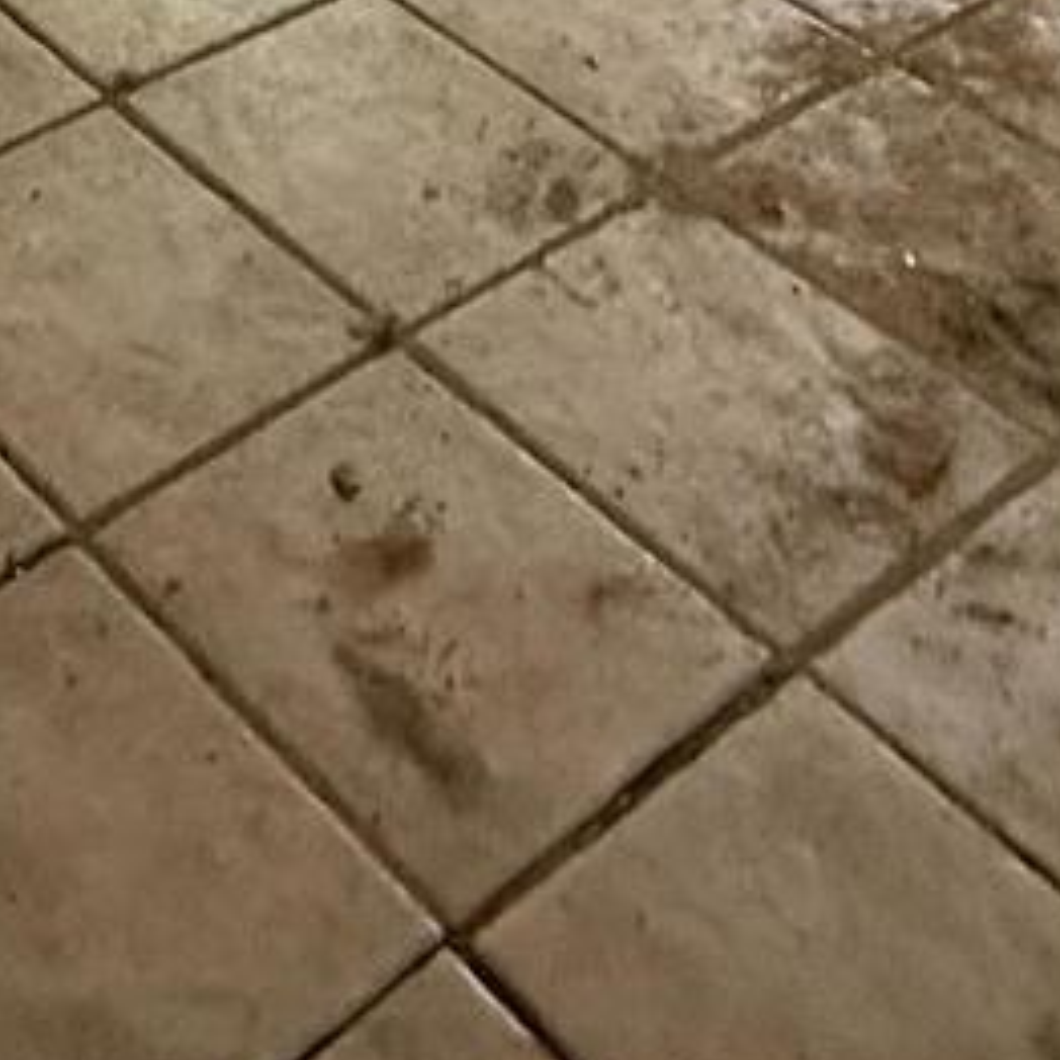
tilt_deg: -8.3
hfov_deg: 23.1
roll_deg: -1.3
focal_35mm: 68
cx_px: -243
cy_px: -1100
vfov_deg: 17.5
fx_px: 2356
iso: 800
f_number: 2.2
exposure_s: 1/60
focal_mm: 2.22
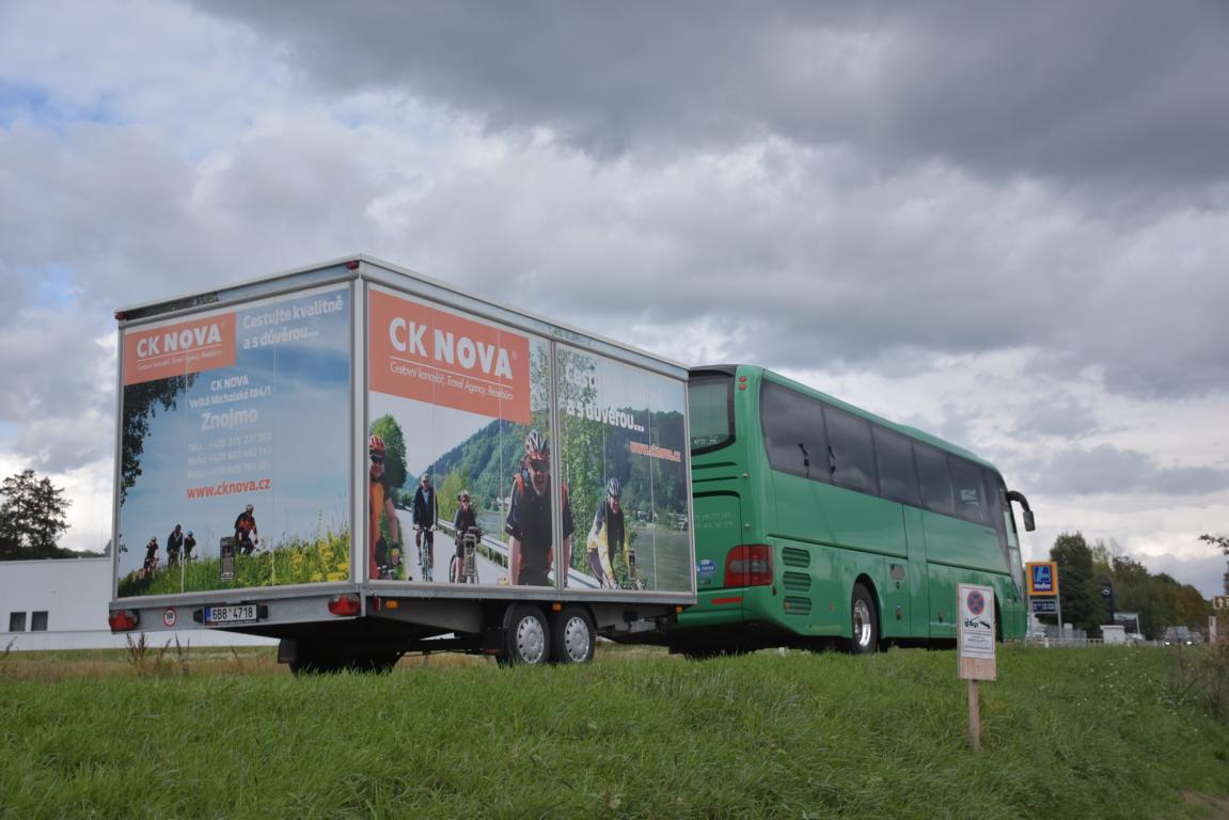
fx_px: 1332
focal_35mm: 39
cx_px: 614
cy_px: 410
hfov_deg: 49.5
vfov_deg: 34.2
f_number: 3.8
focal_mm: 26
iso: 500
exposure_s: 1/4000
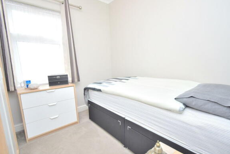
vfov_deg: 70.4
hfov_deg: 93.1
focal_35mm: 17
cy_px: 83
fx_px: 109
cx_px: 122
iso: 400
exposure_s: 1/80
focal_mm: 10
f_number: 4.5
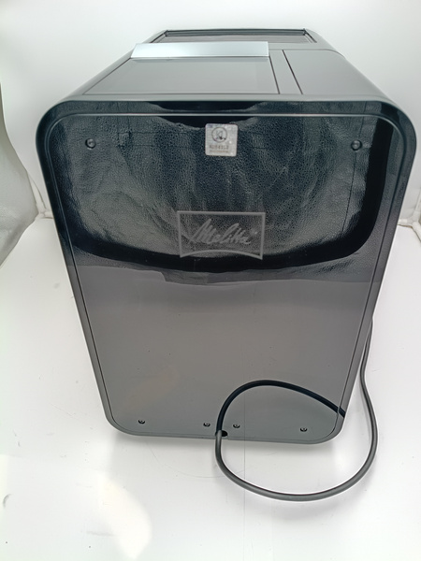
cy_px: 280
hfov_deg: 53.1
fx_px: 422
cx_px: 210
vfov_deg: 67.3
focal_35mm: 26
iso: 145
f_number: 1.8
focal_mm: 4.81
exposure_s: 1/101
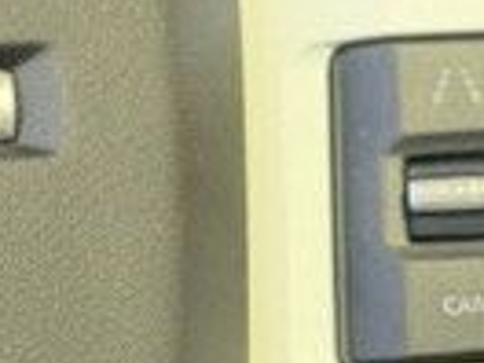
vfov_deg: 6.4
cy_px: 249
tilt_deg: -21.5
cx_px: -506
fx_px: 3244
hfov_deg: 8.1
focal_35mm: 232
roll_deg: -0.9
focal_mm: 6.76
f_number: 1.78
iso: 125
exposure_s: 1/123
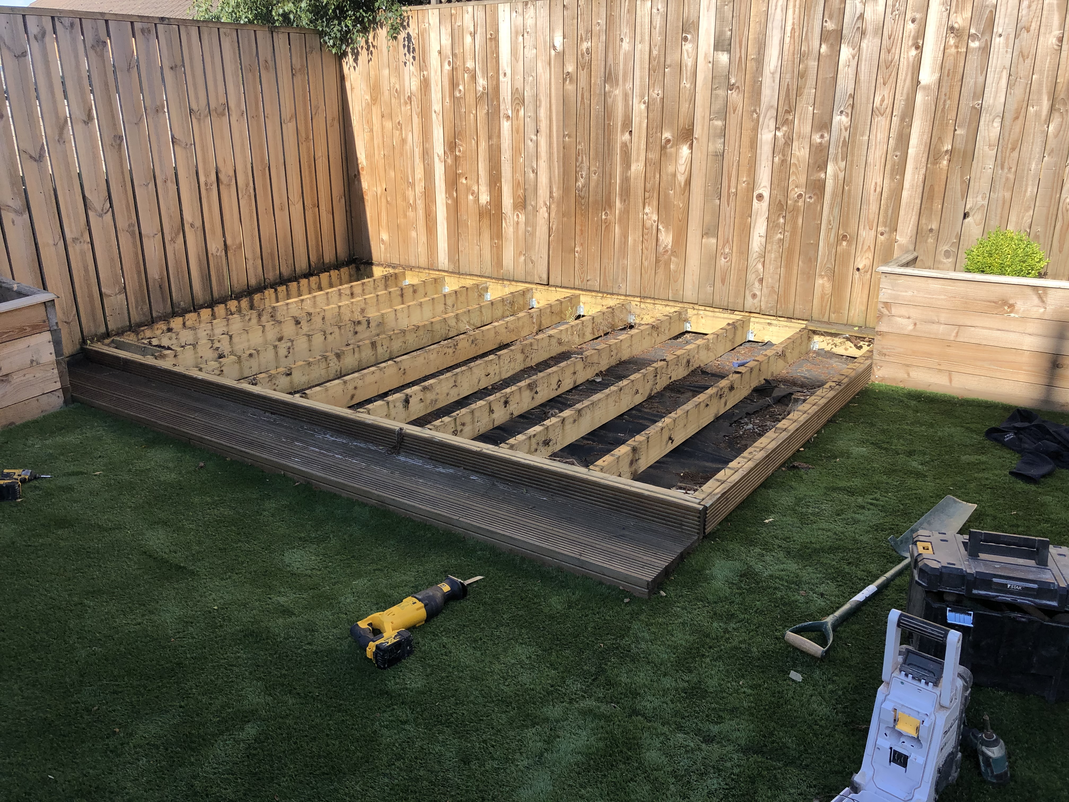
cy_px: 401
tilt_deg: -20.3
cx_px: 534
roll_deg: +0.5
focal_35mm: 28
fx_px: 865
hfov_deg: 63.4
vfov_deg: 49.7
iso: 20
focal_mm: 3.99
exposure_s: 1/1091
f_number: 1.8
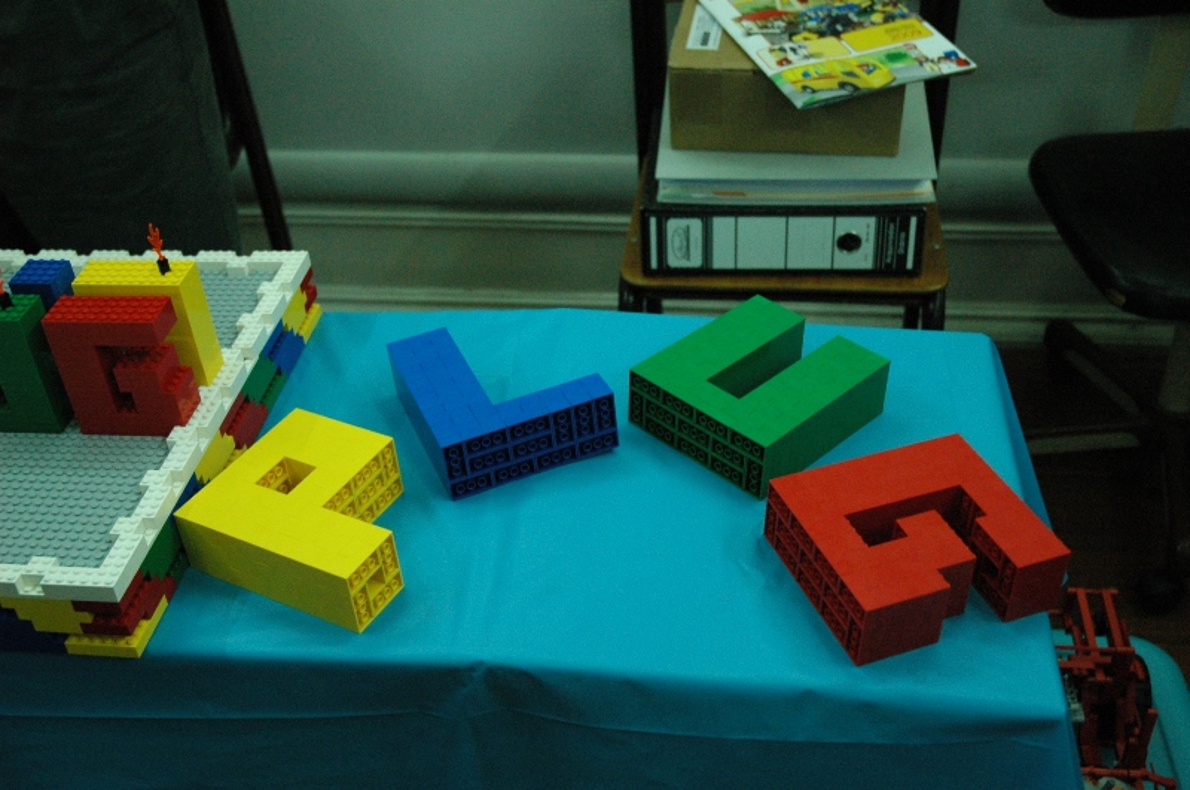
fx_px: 1436
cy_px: 395
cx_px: 595
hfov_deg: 45.0
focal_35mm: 44
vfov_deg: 30.8
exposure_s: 1/40
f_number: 4
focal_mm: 29
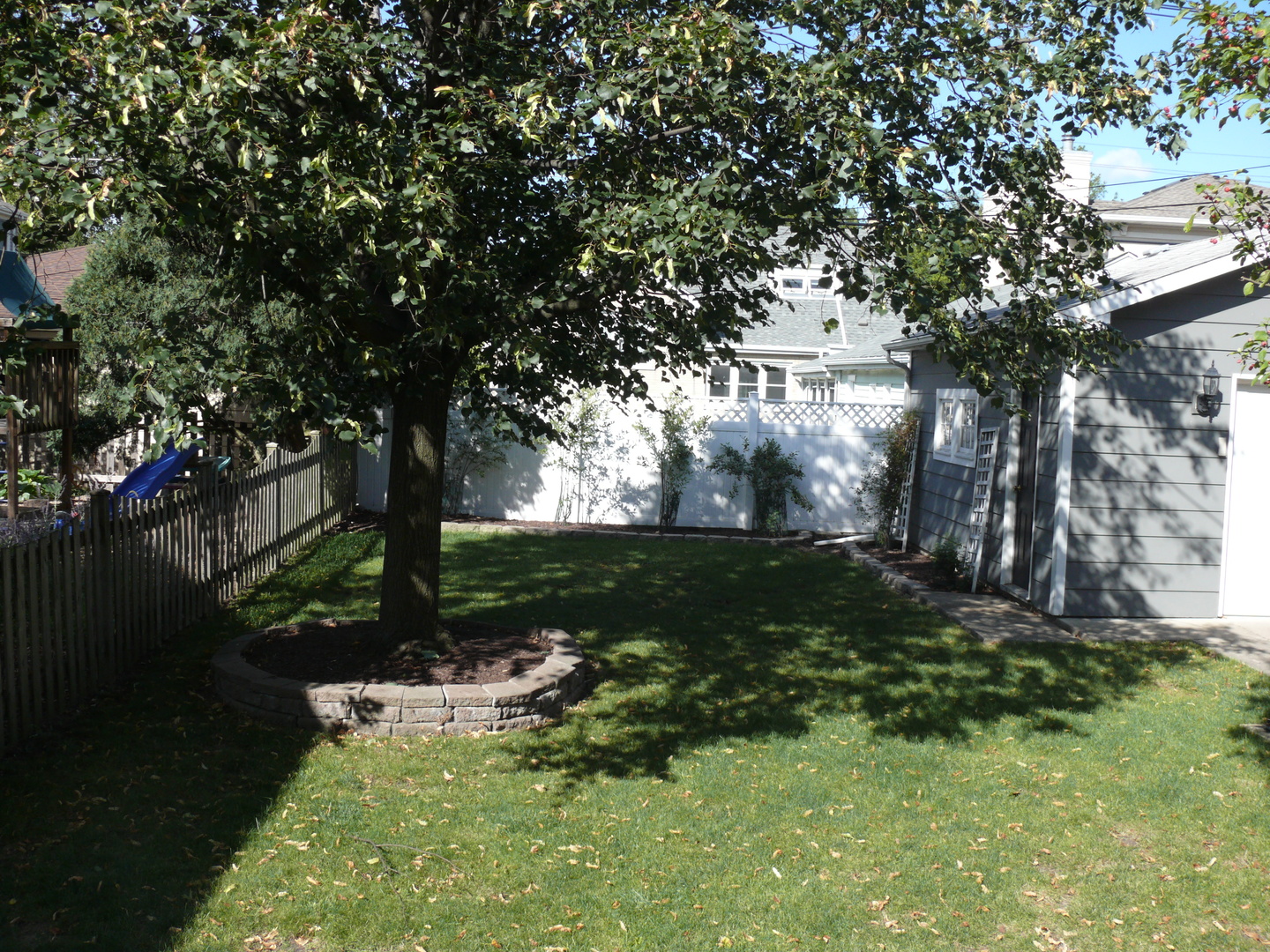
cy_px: 476
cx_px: 635
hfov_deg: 52.6
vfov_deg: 40.7
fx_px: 1284
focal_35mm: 35
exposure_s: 1/500
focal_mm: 7.4
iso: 100
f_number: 3.6
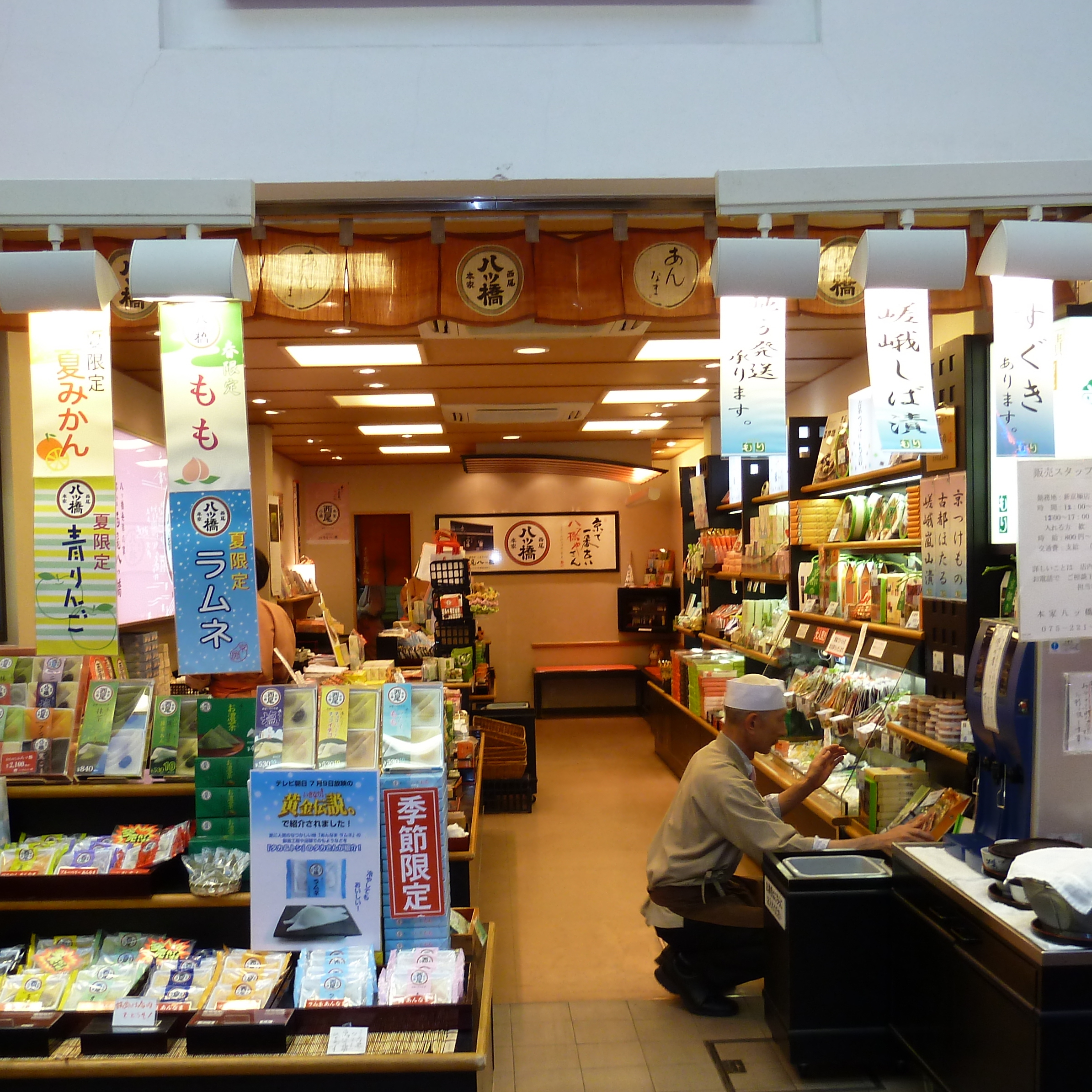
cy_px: 630
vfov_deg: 44.8
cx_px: 529
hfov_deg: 44.9
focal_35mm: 37
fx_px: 1321
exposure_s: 1/30
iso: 125
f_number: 3.3
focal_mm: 4.1
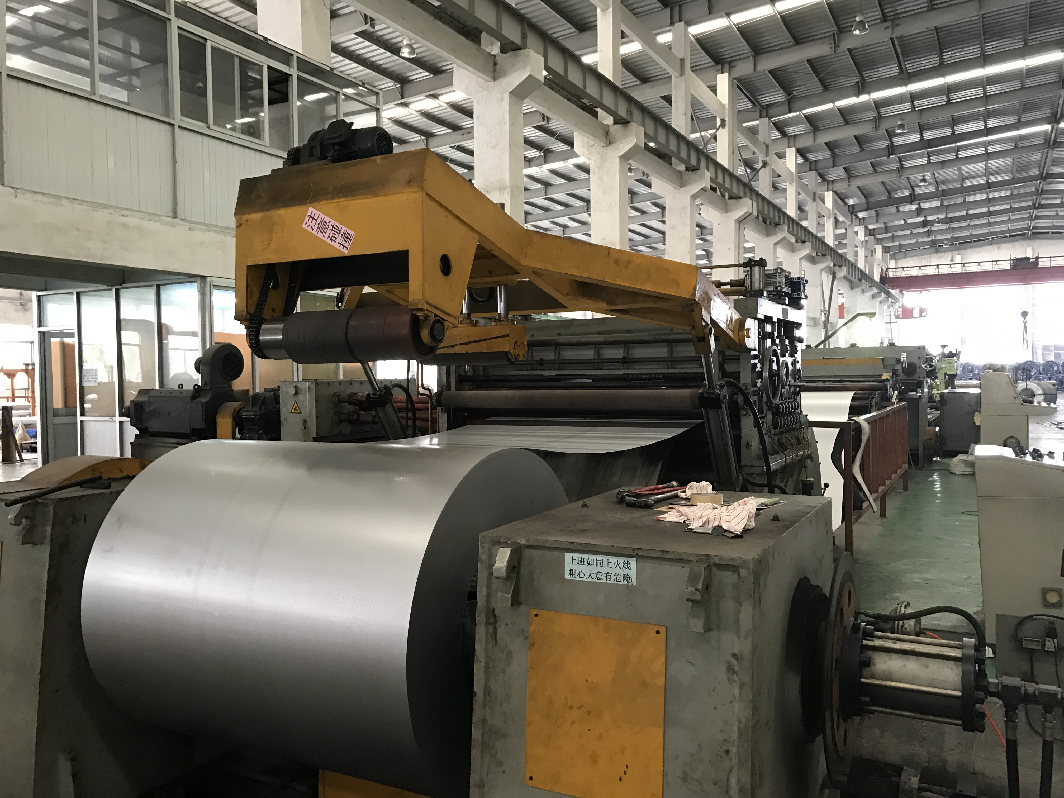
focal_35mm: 28
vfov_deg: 49.7
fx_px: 861
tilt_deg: -1.5
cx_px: 532
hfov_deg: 63.4
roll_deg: +0.4
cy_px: 399
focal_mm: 3.99
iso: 64
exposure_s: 1/17
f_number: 1.8
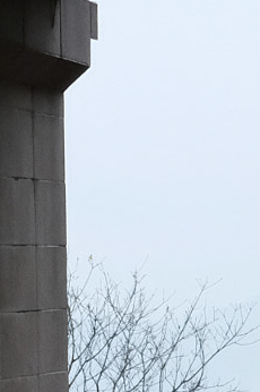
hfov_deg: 5.6
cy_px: 1221
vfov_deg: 7.4
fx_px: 2638
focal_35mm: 243
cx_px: 33
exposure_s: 1/500
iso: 3200
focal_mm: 23
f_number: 4.5
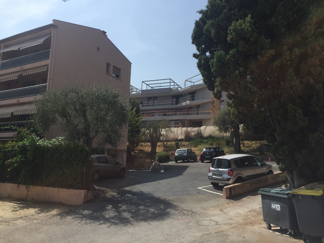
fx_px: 271
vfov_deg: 48.2
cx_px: 162
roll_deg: -2.7
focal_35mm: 29
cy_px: 122
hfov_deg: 61.7
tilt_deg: +10.3
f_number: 2.2
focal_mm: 4.15
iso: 32
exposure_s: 1/2475
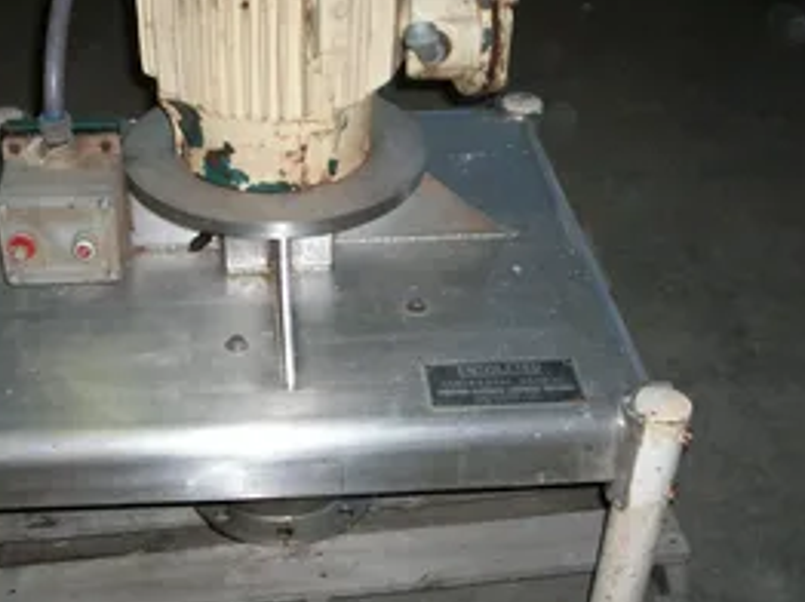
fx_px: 1278
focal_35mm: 55
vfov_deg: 26.5
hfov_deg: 34.9
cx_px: 323
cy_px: 301
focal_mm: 5.9
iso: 140
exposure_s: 1/64
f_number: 4.5
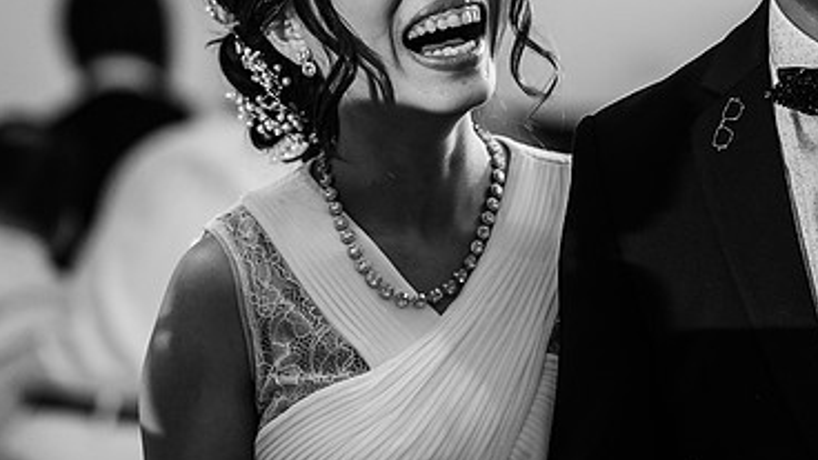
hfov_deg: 10.3
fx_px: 4555
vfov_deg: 5.8
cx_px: 547
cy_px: 86
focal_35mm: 210
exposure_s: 1/160
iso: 1250
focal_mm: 85
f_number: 2
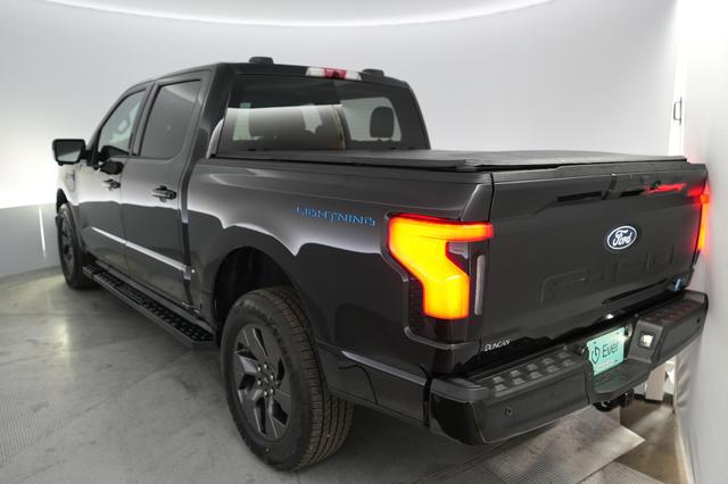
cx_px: 364
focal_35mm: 28
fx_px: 566
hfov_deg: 65.5
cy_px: 242
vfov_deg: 46.4
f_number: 2.8
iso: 1600
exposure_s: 1/160
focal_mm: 28
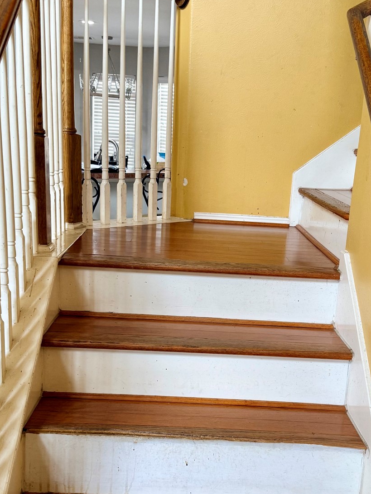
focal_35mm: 45
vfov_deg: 41.7
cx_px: 224
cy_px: 313
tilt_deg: -10.7
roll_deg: -3.1
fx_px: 643
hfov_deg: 32.1
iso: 125
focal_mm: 6.76
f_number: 1.78
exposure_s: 1/60
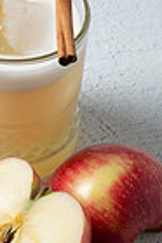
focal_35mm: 162
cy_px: 49
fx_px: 1091
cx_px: 5
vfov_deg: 12.6
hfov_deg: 8.5
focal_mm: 50
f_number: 8
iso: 200
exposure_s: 1/250
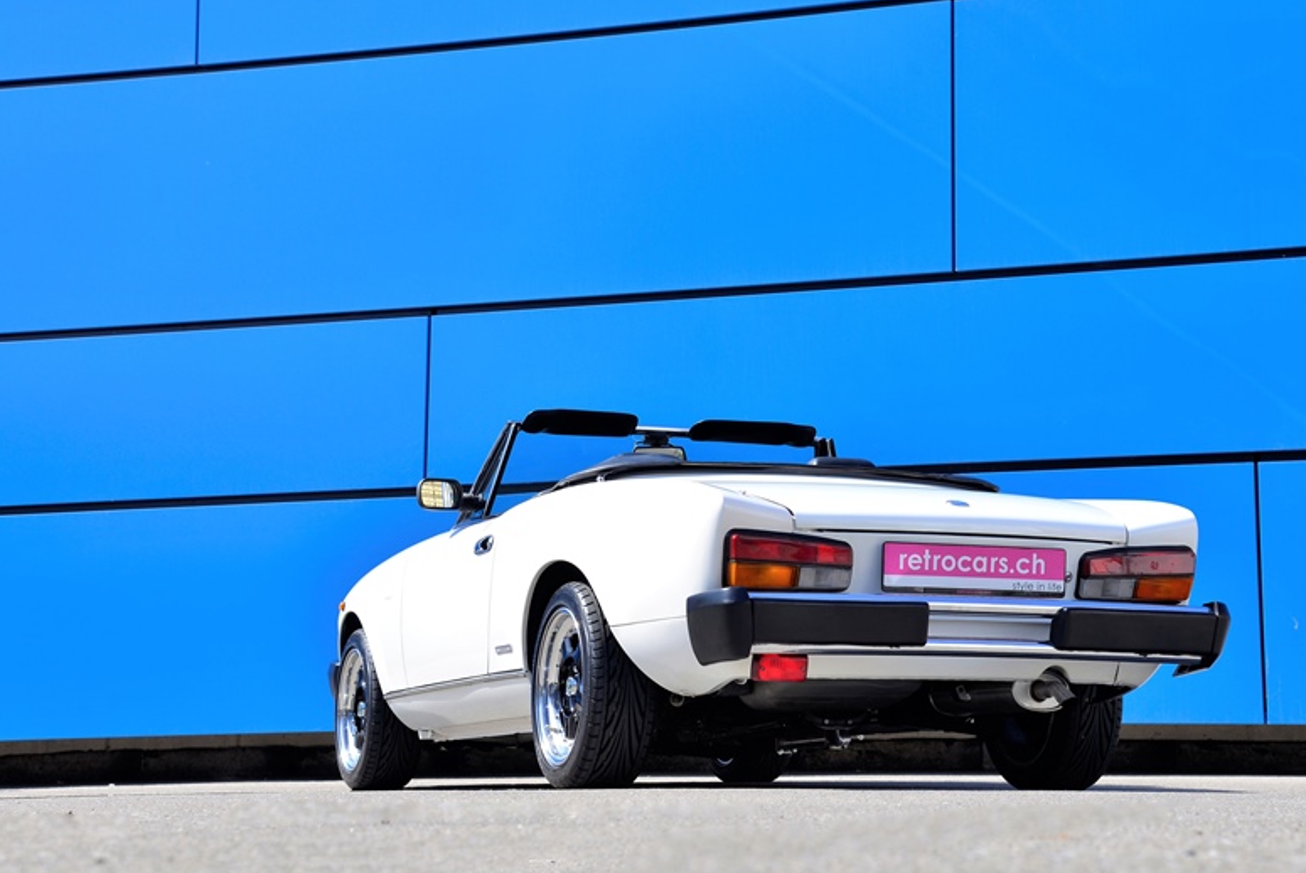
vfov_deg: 20.0
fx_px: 2469
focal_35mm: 68
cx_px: 770
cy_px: 374
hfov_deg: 29.6
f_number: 7.1
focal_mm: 55
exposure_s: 1/250
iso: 160
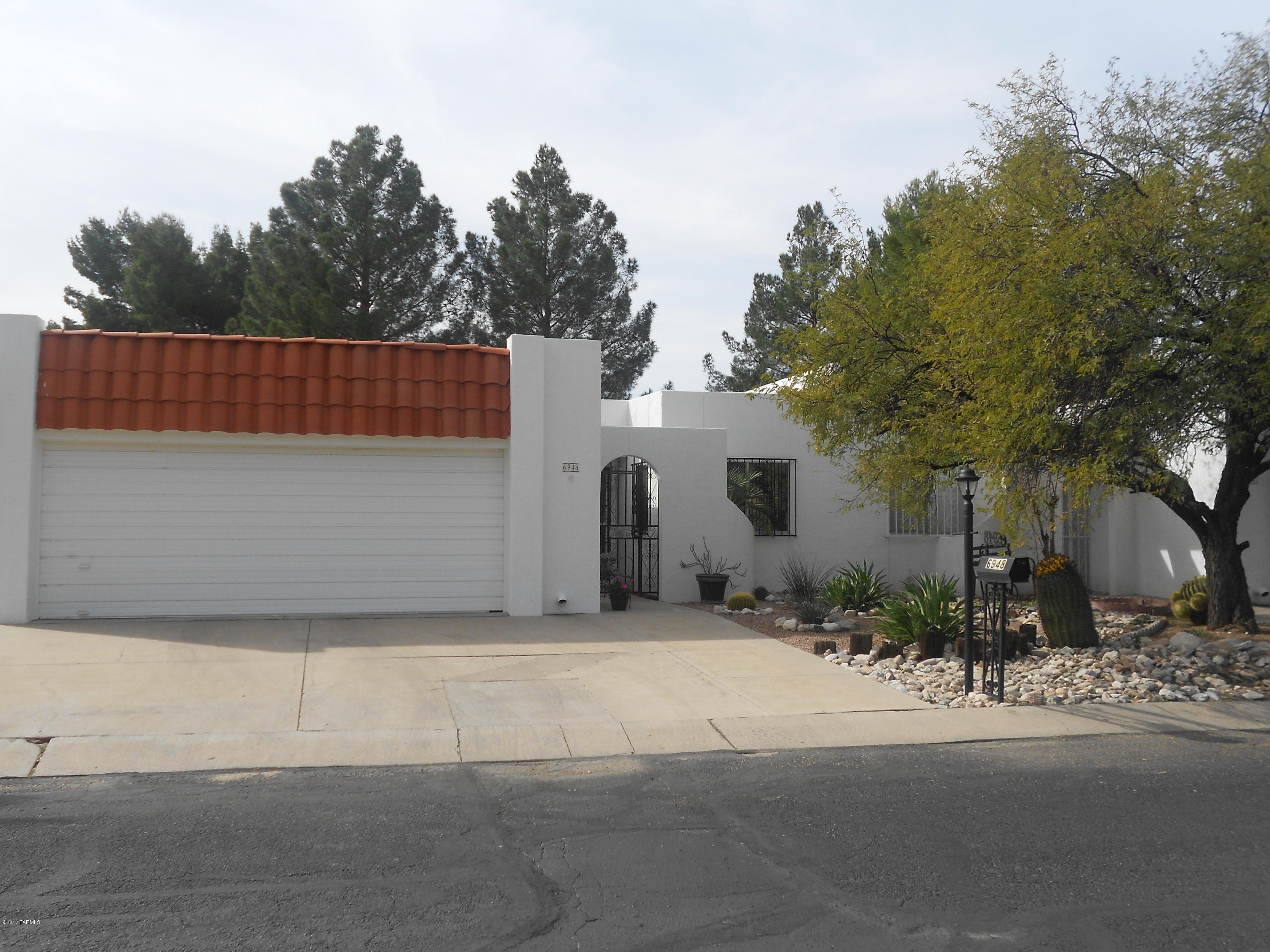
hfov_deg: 56.8
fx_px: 1174
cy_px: 476
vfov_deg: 44.2
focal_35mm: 32
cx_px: 635
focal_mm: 5.8
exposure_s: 1/1000
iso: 80
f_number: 3.6
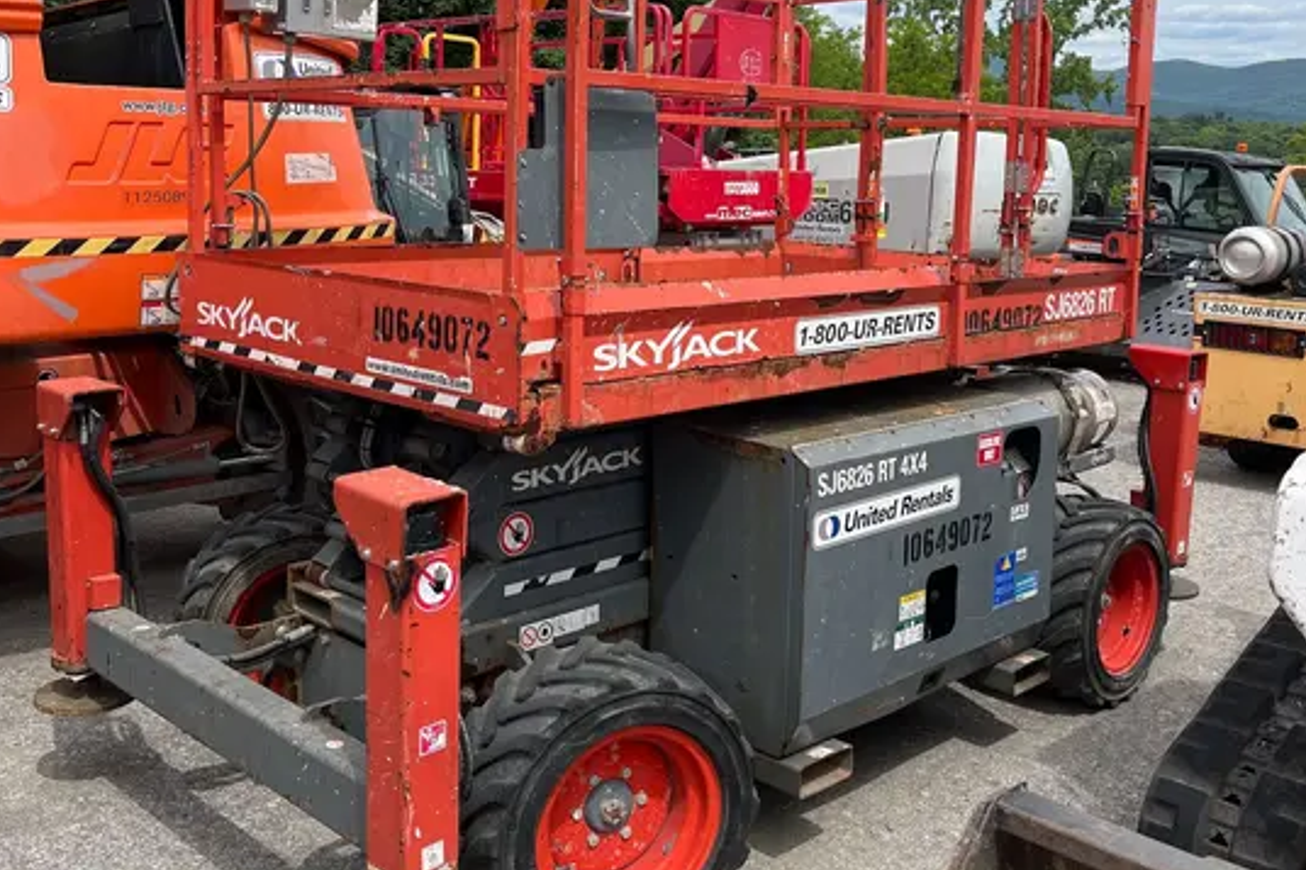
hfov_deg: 51.9
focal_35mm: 37
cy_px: 294
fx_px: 1342
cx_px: 651
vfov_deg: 35.6
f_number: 1.6
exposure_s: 1/2571
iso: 50
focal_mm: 5.1
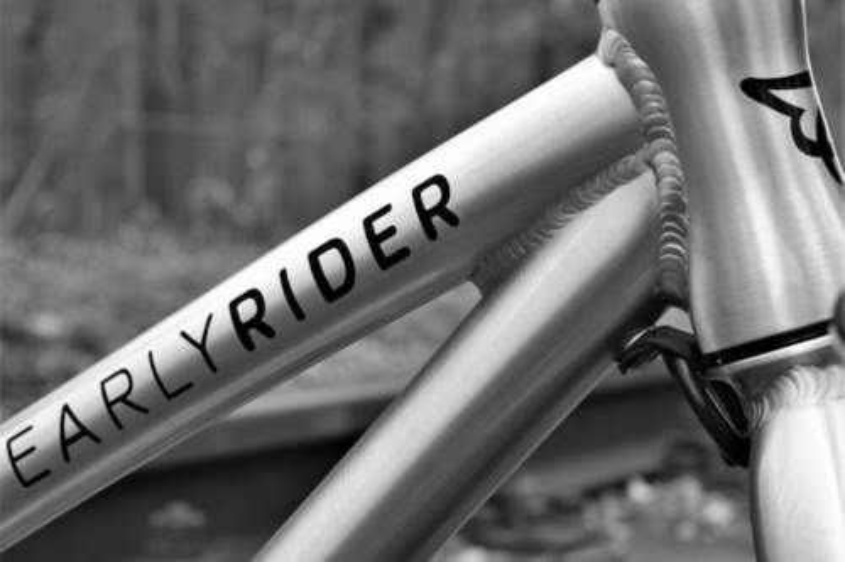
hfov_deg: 29.3
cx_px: 422
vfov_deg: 19.7
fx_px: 1619
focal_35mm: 69
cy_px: 281
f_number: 8
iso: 320
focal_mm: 46
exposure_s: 1/125
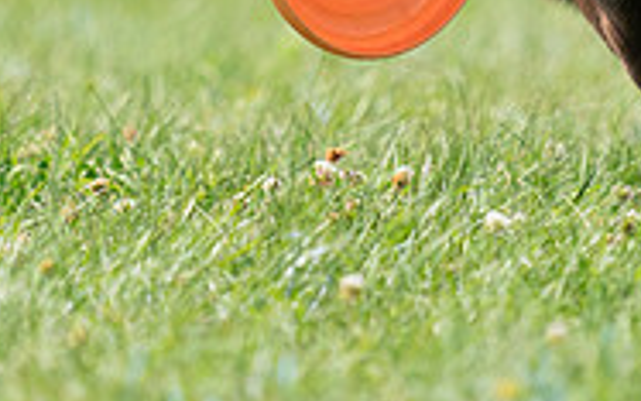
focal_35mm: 1510
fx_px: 26387
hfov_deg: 1.4
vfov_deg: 0.9
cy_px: -111
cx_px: 367
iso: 1600
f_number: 6.3
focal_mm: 478
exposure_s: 1/4000
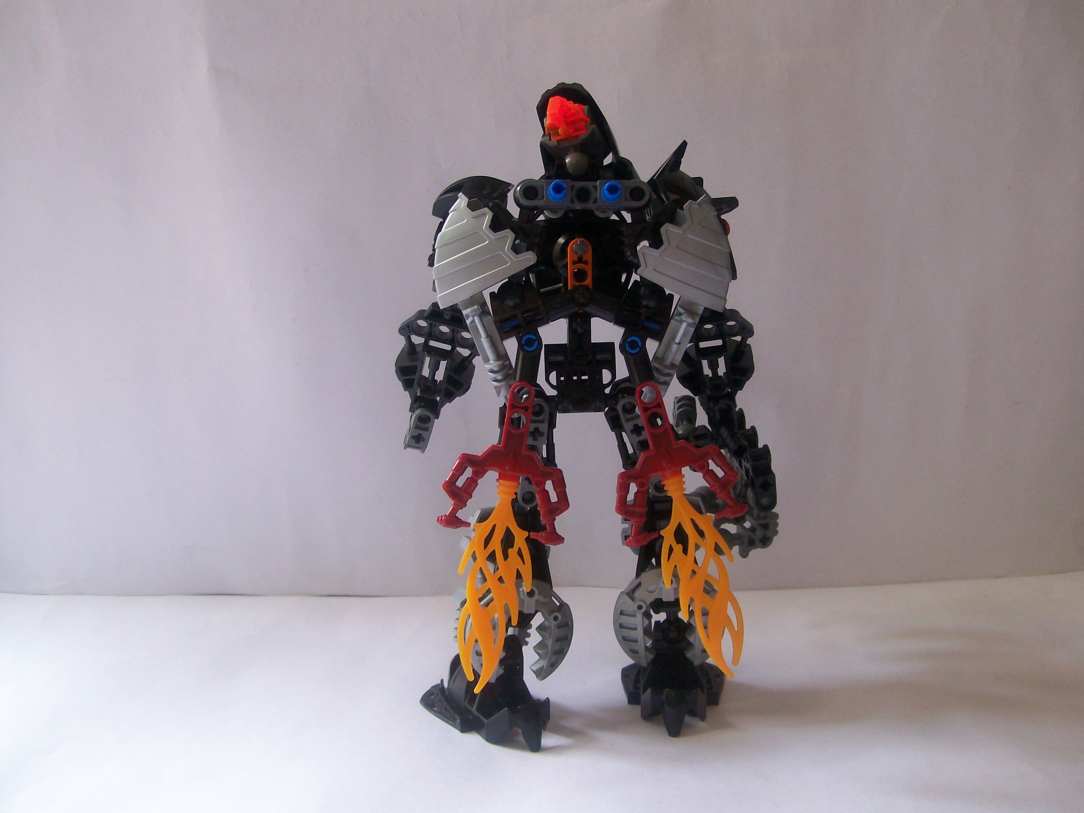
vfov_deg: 39.7
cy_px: 406
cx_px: 542
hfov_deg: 51.4
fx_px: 1127
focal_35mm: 36
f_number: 2.7
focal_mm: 6
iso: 80
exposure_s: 1/64.6
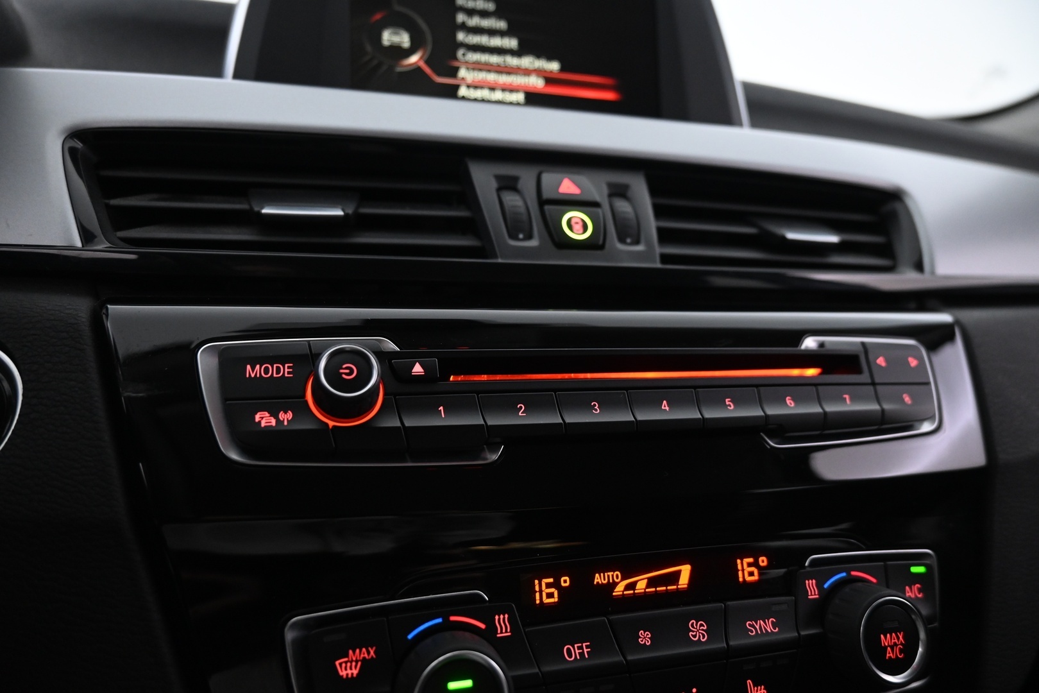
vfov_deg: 53.1
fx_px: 693
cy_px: 346
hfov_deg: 73.7
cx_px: 520
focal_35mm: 24
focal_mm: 16
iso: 1600
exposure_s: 1/25
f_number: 3.5
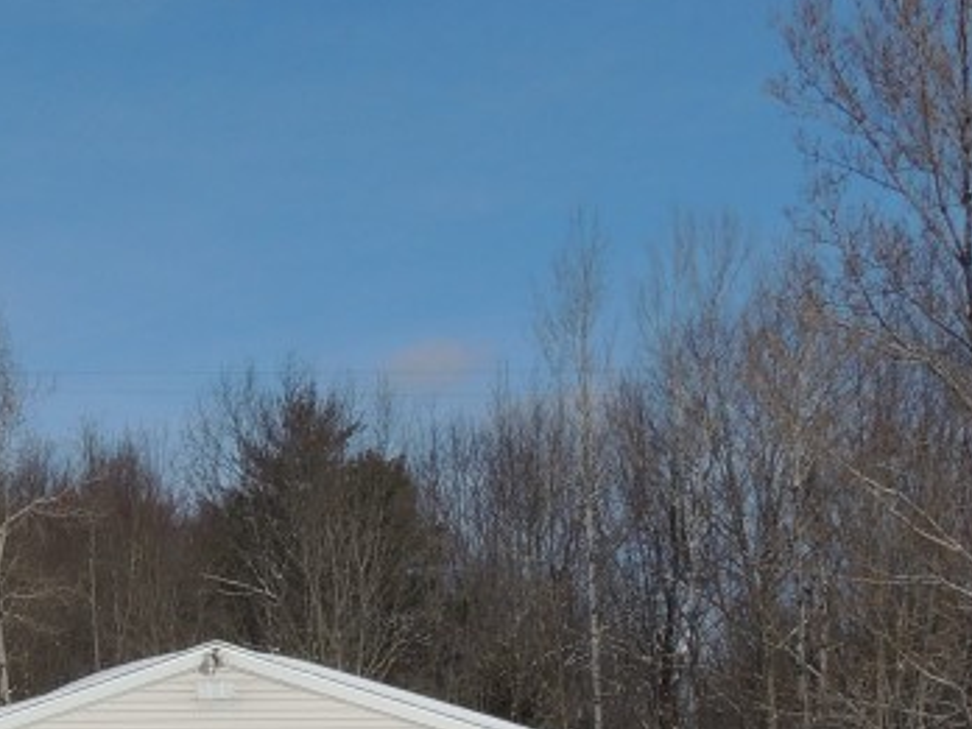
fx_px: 2724
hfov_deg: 19.7
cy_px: 651
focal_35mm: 97
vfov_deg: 15.1
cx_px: 34
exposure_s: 1/1250
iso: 100
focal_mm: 5.8
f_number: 5
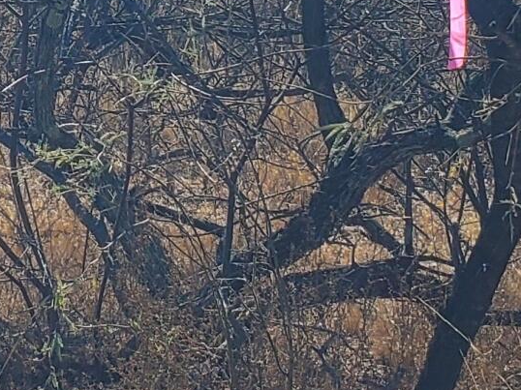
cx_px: -9
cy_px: -226
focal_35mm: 145
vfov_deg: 9.9
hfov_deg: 13.4
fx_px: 2181
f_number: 2.4
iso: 50
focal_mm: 4.3
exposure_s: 1/1946
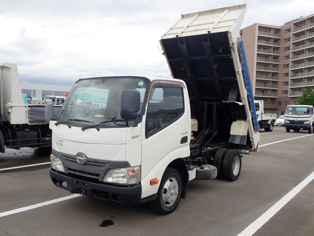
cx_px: 157
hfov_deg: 56.8
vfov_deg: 44.2
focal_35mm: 32
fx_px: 290
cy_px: 118
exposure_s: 1/320
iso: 100
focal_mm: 5.87
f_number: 3.2
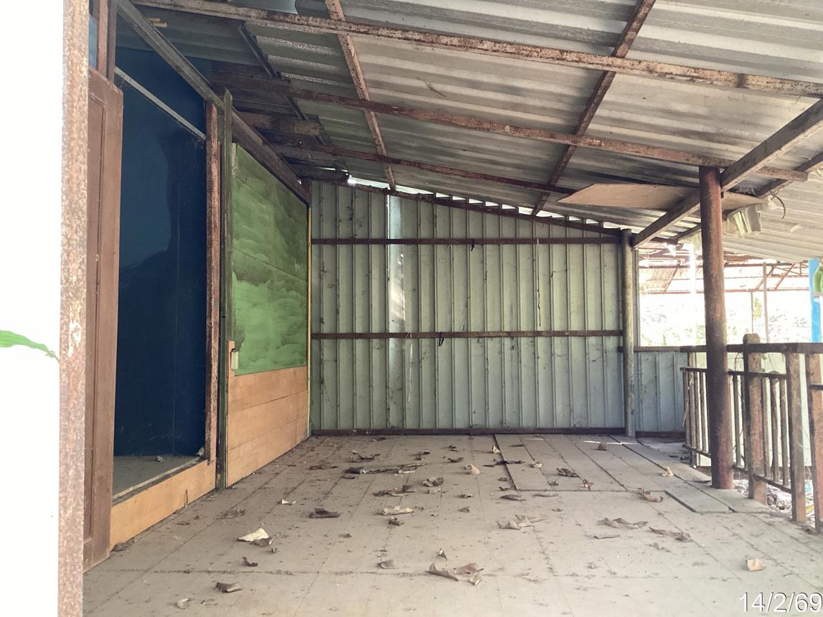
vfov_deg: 45.4
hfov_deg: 58.4
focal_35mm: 31
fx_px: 737
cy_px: 308
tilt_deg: +5.6
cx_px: 412
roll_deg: +1.8
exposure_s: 1/60
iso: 250
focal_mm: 3.3
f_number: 2.4
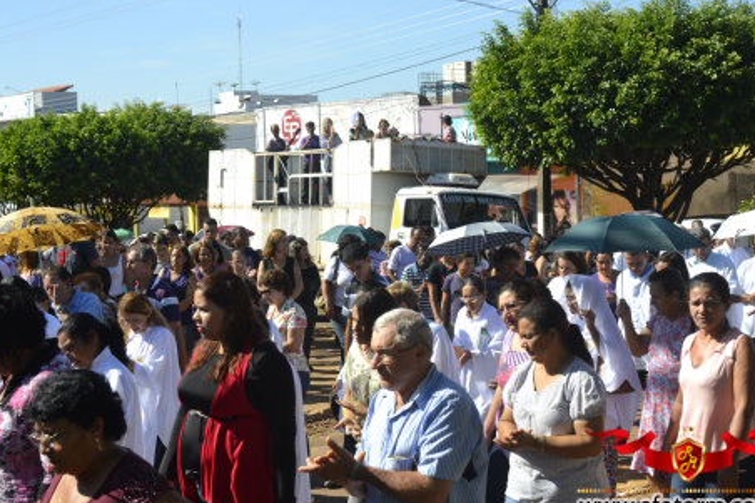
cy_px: 263
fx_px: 1321
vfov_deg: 21.6
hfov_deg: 31.9
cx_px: 403
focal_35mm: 63
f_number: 8
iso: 100
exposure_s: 1/250
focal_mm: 38
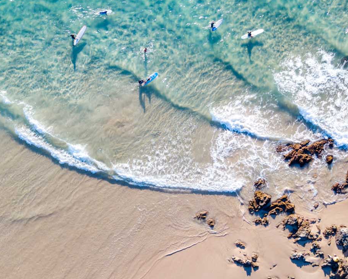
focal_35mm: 56
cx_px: 125
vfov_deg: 27.1
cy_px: 130
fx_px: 577
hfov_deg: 33.4
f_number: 2.2
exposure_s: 1/320
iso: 100
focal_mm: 4.73
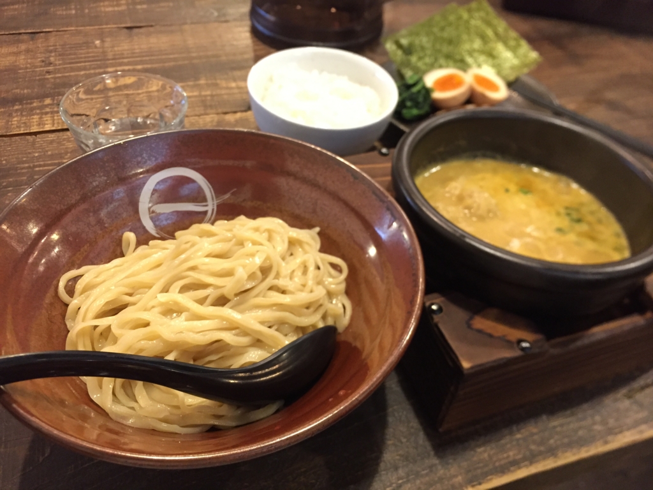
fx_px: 547
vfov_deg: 48.2
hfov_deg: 61.7
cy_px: 245
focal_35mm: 29
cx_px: 326
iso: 250
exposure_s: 1/17
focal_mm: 4.15
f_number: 2.2
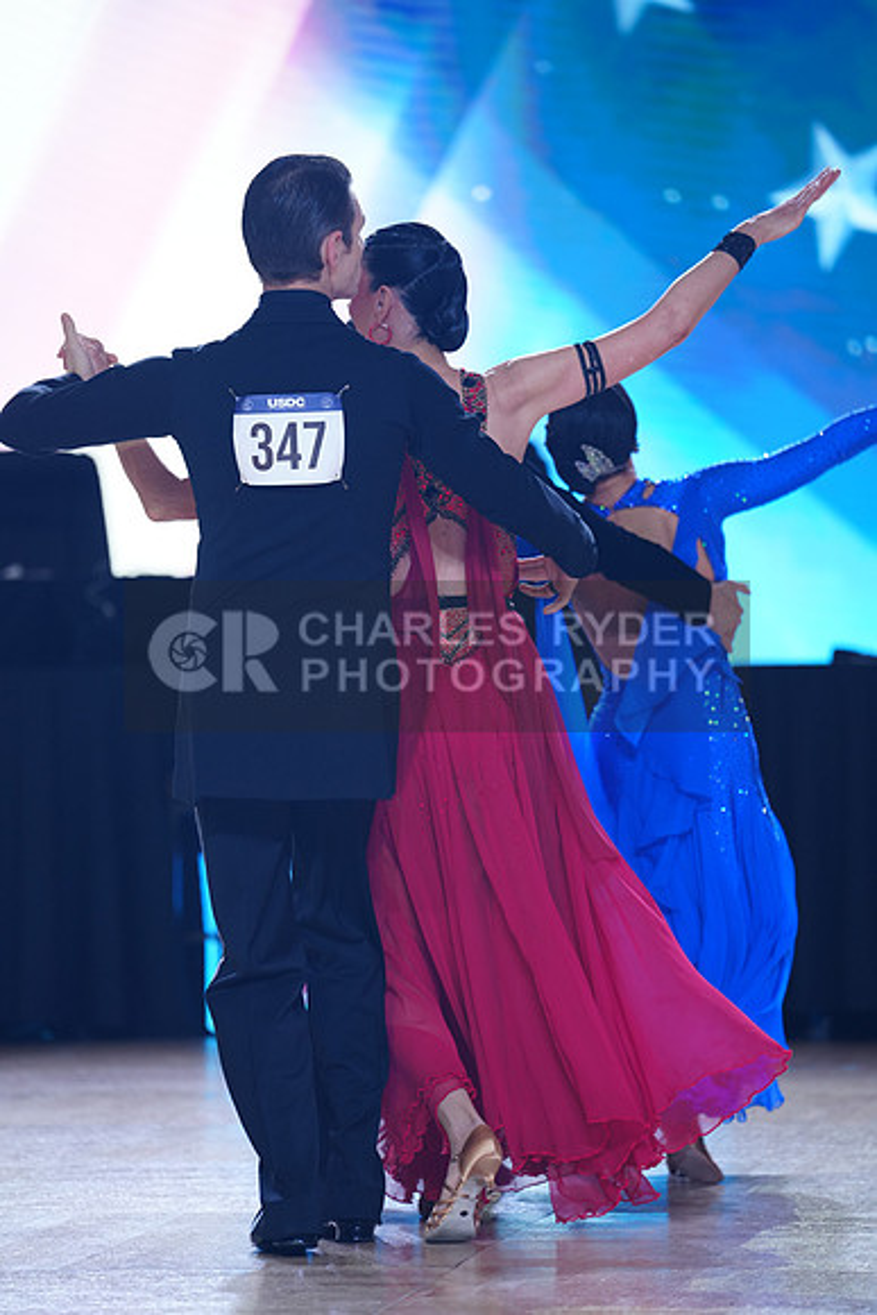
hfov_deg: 7.4
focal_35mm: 185
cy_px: 658
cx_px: 438
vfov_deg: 11.1
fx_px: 6756
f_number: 2.8
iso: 640
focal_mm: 185
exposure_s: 1/500
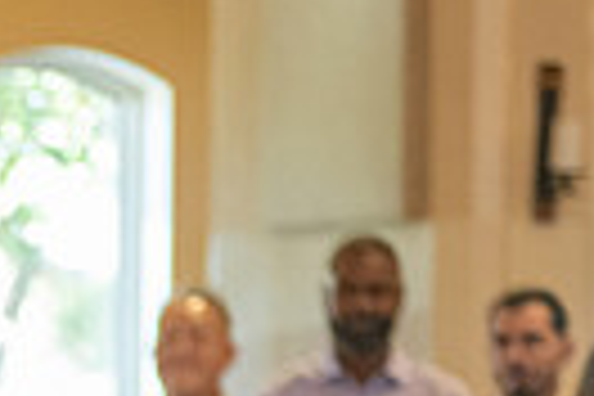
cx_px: -713
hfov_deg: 5.6
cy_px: 957
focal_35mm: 358
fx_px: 5907
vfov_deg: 3.8
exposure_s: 1/160
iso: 1600
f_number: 2.8
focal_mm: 70
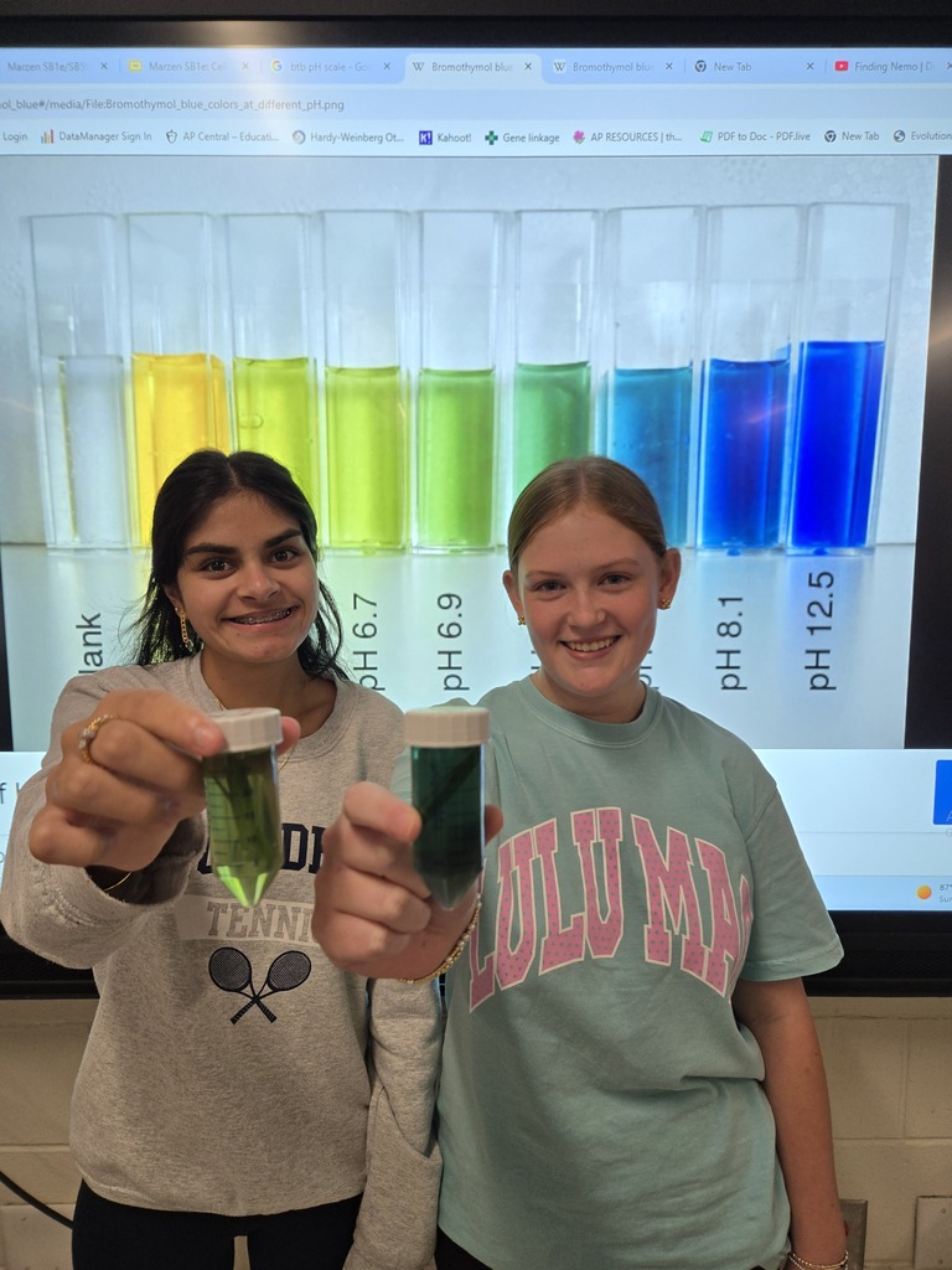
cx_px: 476
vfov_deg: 73.9
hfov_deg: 58.9
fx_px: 843
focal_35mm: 23
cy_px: 635
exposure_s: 1/60
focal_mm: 5.4
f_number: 1.8
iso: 100
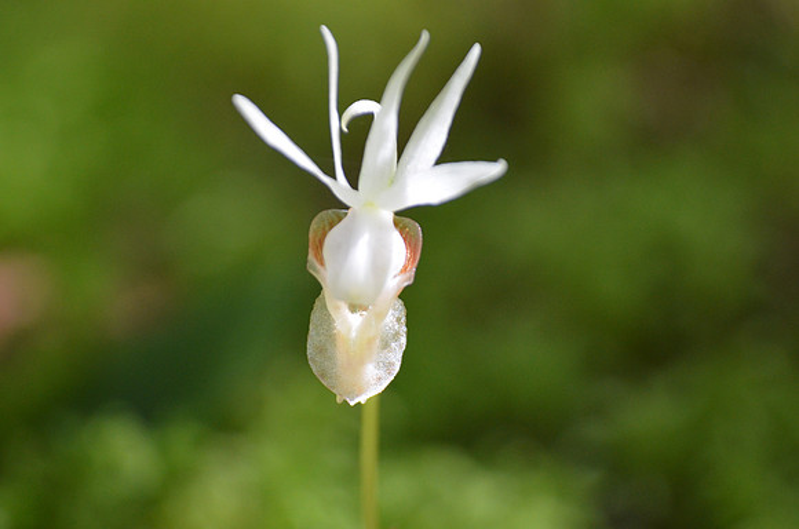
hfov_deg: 4.6
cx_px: 400
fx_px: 9966
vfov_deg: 3.0
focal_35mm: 450
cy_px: 264
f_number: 5.6
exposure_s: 1/500
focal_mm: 300
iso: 1600
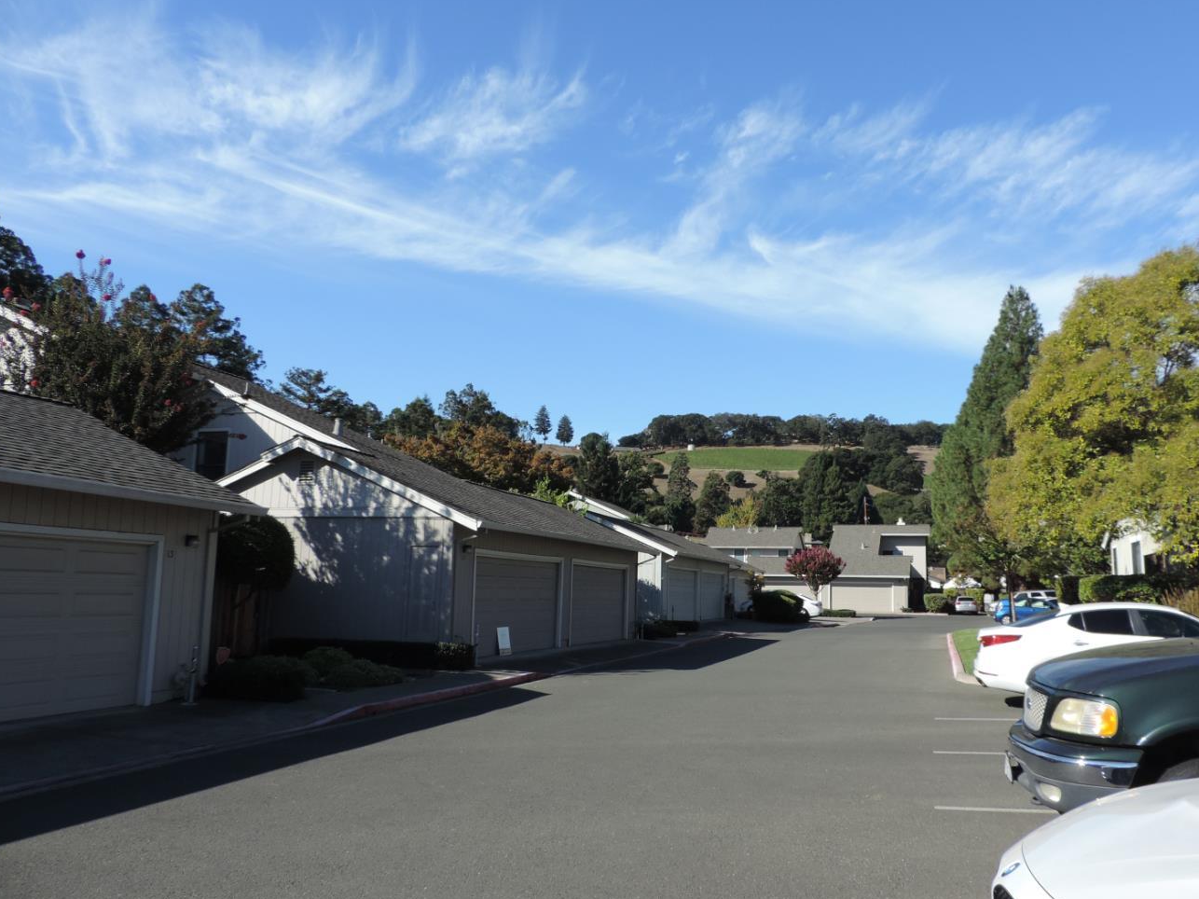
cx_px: 691
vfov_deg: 49.7
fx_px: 970
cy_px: 443
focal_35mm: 28
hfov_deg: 63.1
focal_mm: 4.3
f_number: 3
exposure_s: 1/1000
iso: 80
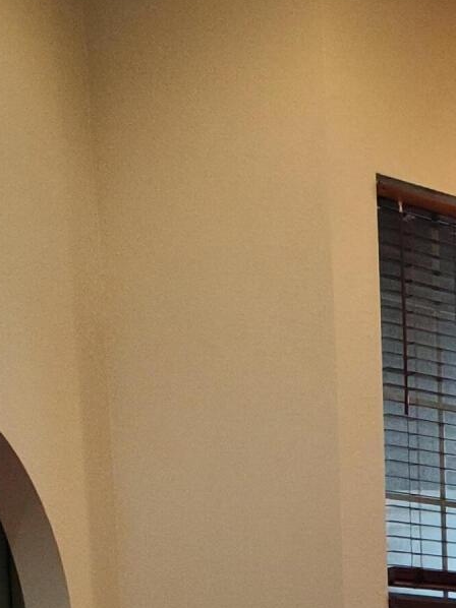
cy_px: 1002
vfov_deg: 18.8
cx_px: 706
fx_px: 1529
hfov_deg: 15.5
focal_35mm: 87
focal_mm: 4.3
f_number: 2.4
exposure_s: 1/40
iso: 250
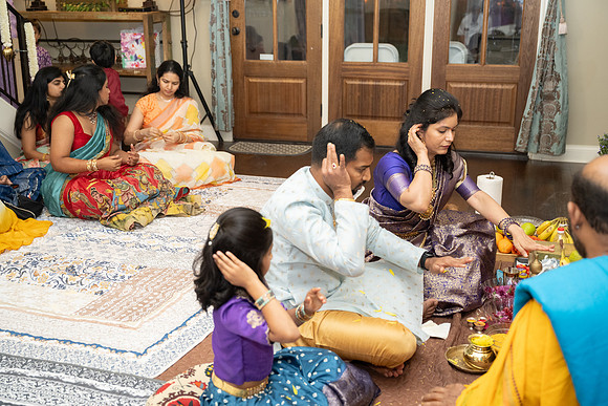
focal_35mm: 41
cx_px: 304
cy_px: 203
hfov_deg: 47.6
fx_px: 690
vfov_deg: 32.8
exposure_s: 1/160
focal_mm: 40
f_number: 3.2
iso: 1000
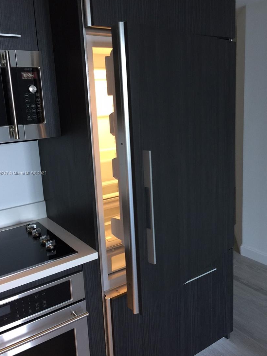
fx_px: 329
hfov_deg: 44.2
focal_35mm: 32
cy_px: 173
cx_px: 134
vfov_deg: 56.8
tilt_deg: -9.4
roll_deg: +2.7
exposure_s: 1/15
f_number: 2.2
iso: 32
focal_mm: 4.15
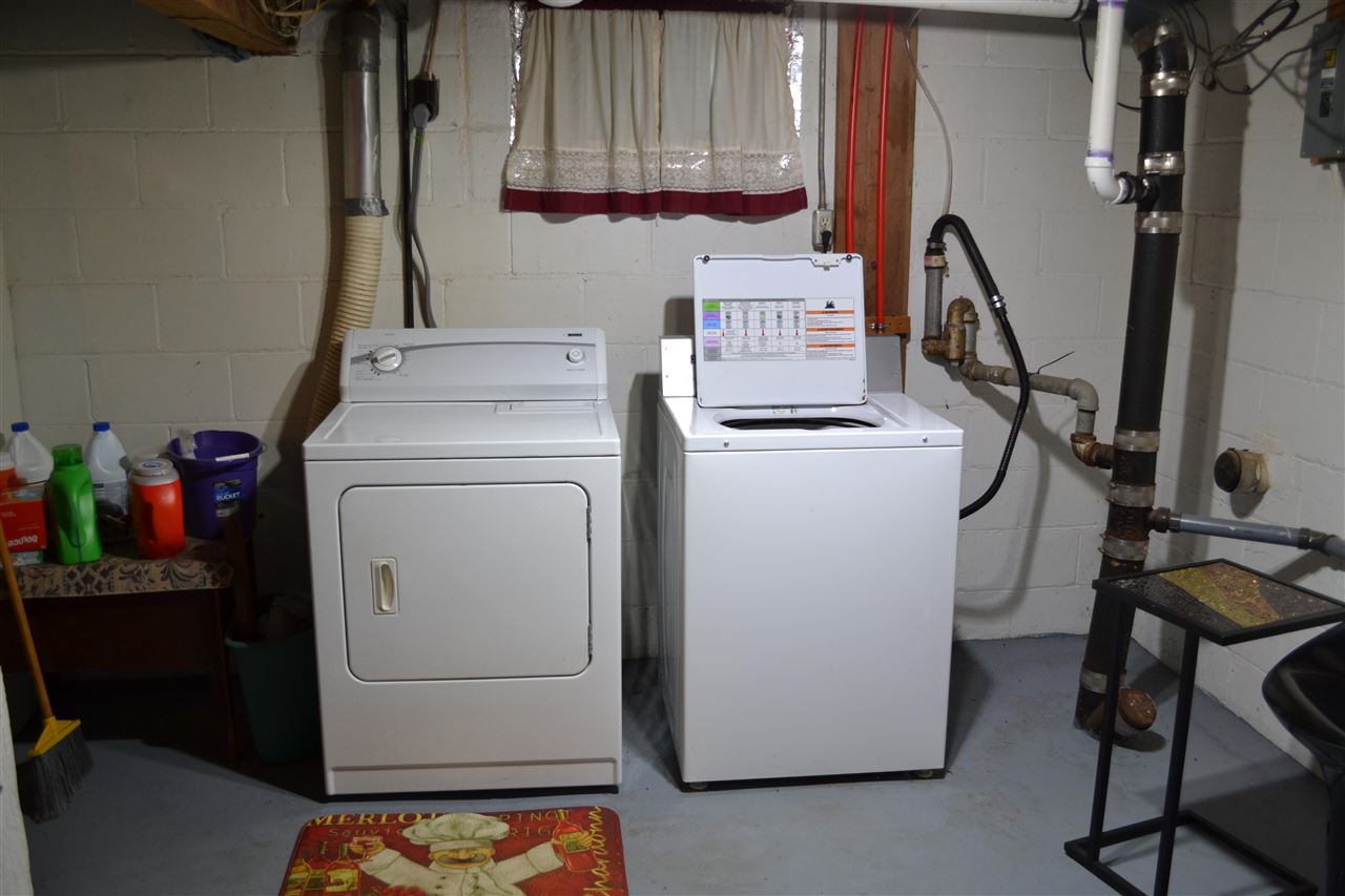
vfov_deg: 43.6
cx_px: 672
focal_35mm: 30
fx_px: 1121
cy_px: 448
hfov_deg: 61.9
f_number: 3.8
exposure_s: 1/60
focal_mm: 20
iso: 400
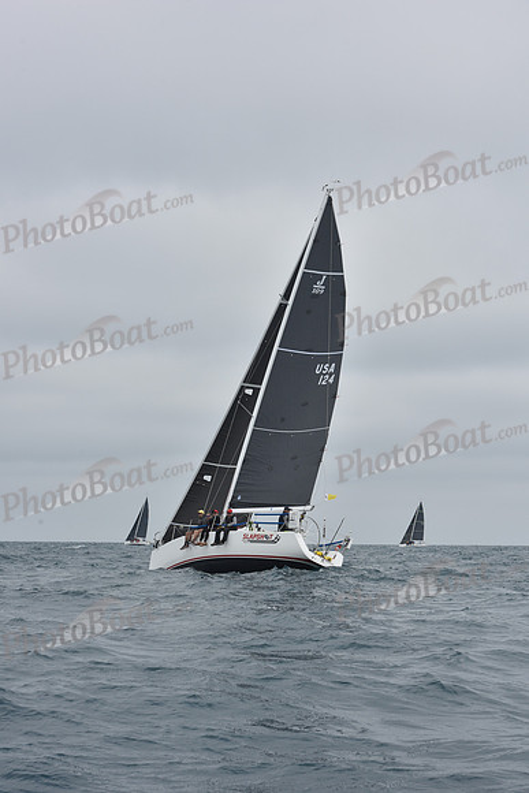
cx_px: 264
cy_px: 396
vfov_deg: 28.8
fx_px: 1542
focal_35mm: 70
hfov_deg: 19.5
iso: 250
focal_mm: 70
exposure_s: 1/800
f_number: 10
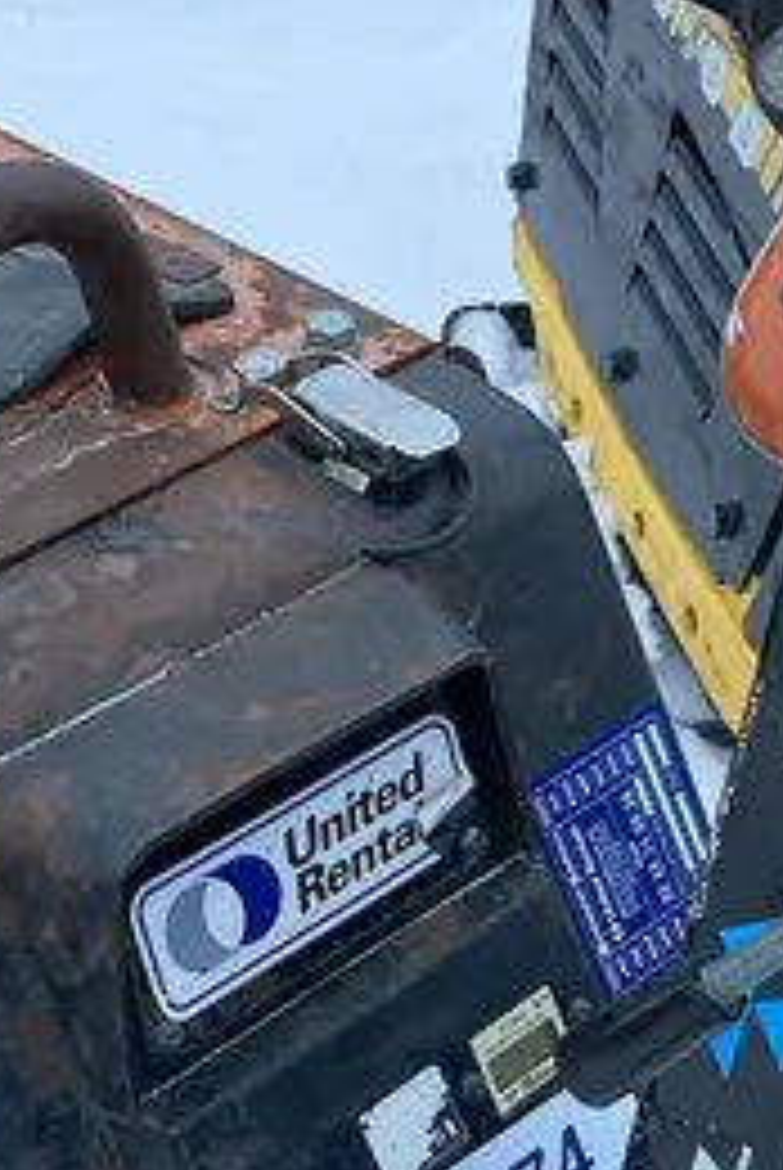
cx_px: 234
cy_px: 1136
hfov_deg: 16.6
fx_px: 2668
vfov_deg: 23.8
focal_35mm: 82
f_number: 1.8
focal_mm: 3.99
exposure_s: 1/60
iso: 100
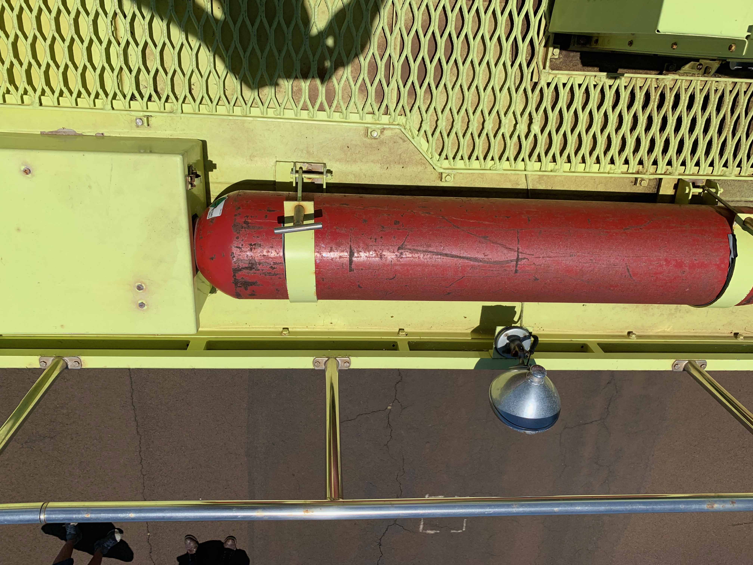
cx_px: 376
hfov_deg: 67.3
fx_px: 566
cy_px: 282
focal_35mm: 26
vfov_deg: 53.1
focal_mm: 4.25
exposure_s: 1/6061
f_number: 1.8
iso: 25
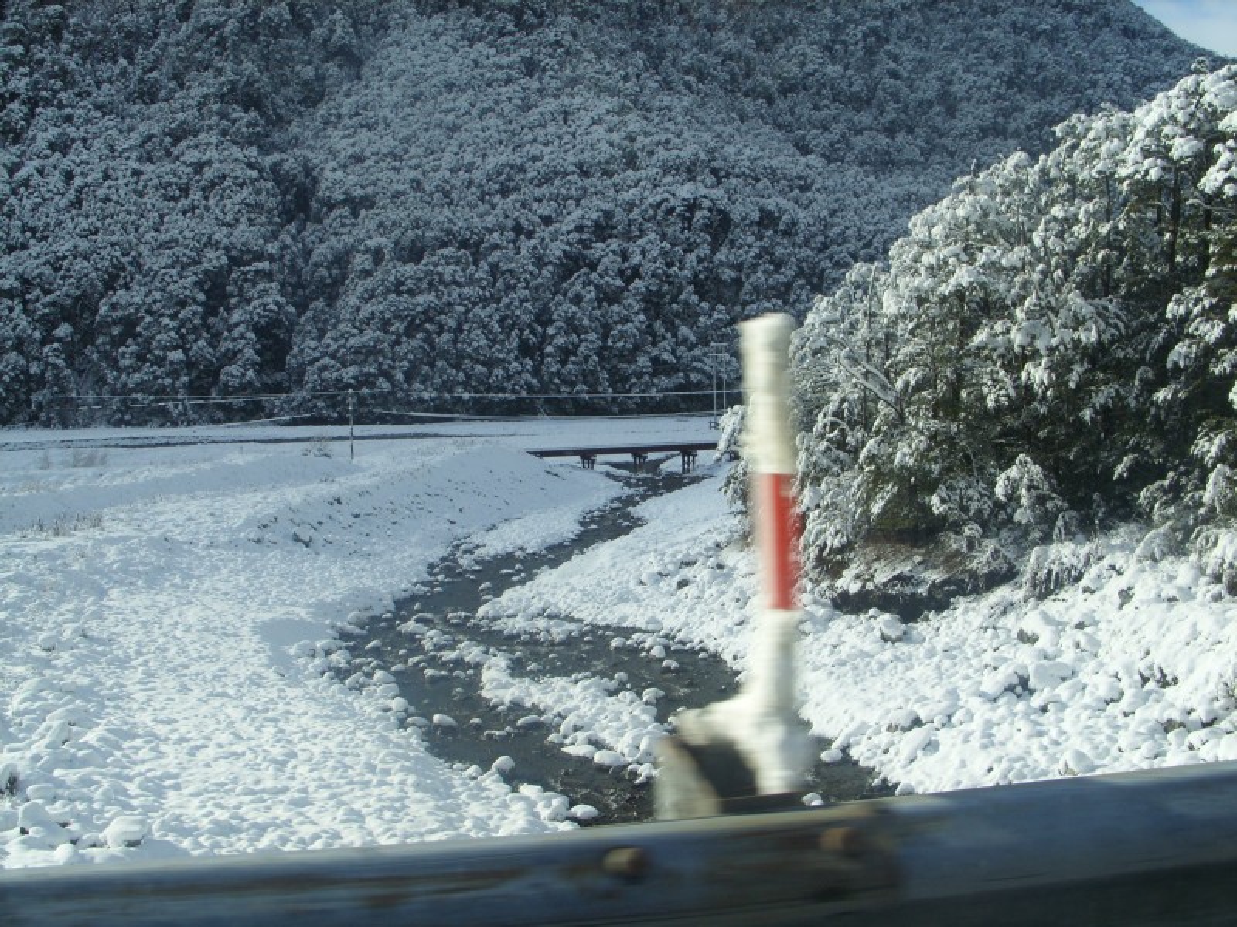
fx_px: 1358
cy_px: 464
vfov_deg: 37.7
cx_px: 618
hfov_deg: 49.0
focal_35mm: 38
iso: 50
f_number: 5.7
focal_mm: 7.8
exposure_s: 1/309
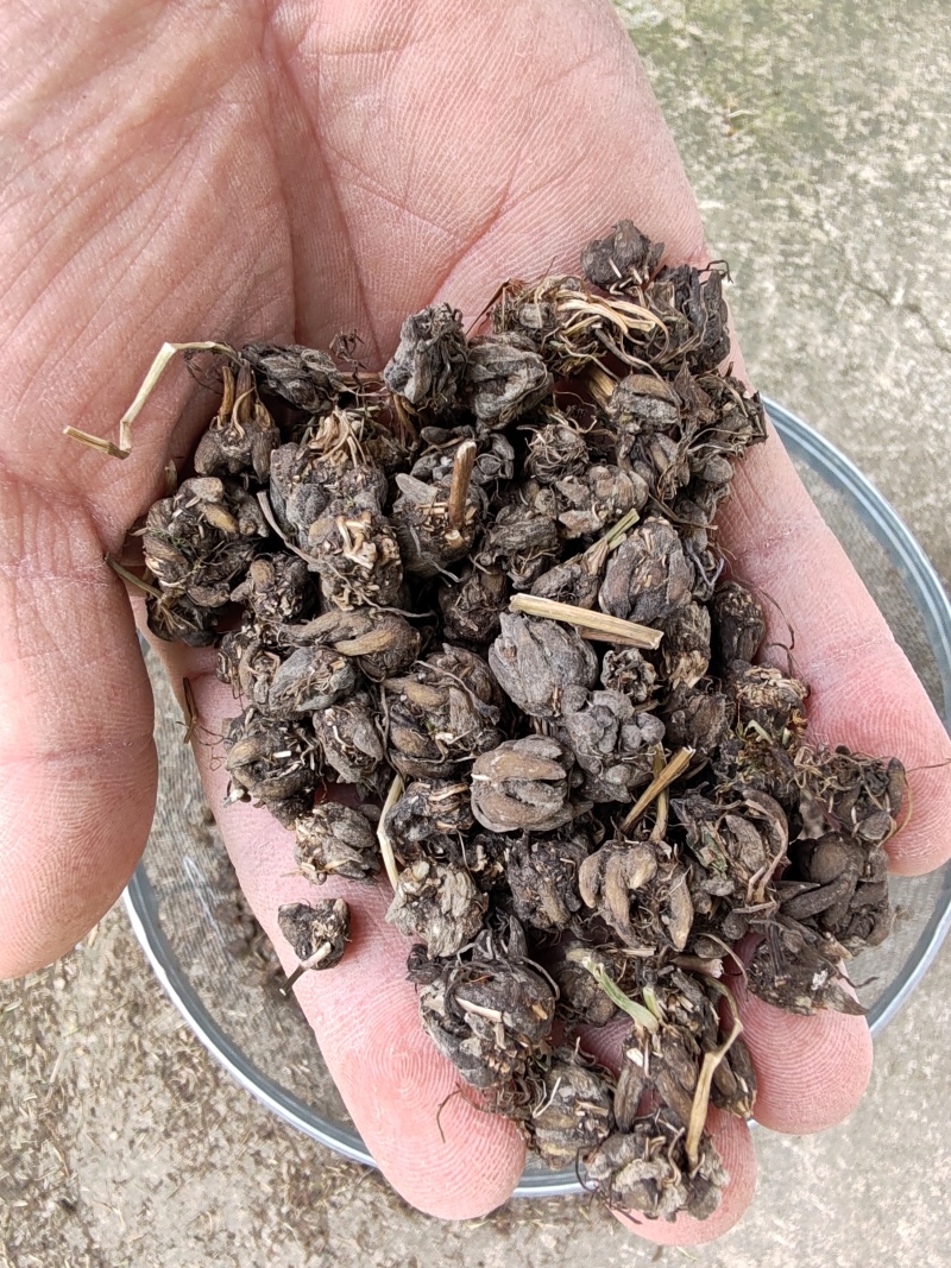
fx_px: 953
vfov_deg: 67.3
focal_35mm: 26
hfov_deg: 53.1
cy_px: 634
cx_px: 476
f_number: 2.2
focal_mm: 1.96
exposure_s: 1/140
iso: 50
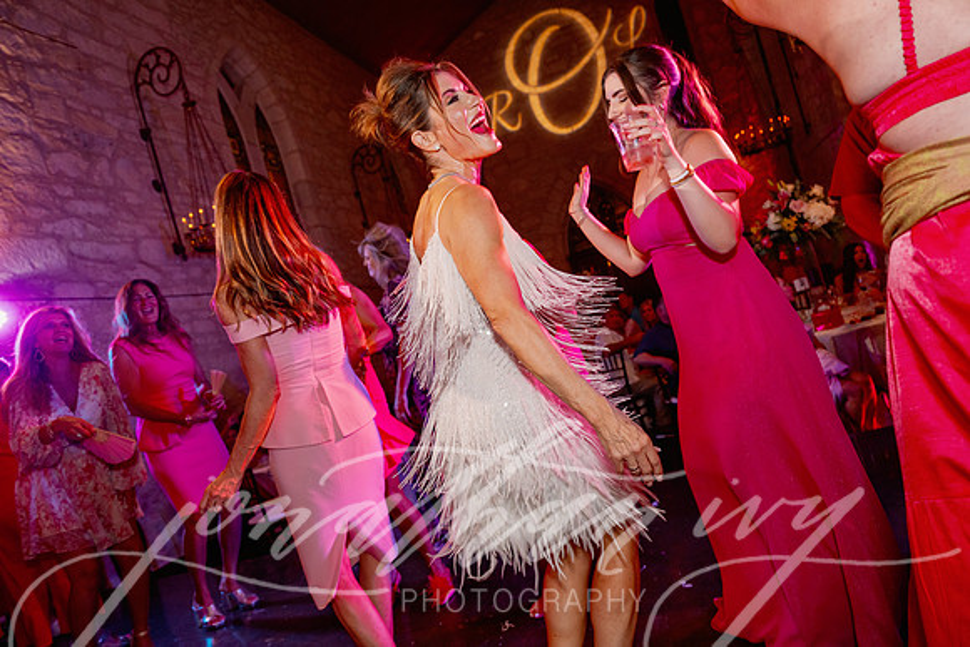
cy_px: 324
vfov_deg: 53.2
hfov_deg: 73.7
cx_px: 485
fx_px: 647
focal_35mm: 24
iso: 1000
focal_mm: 24
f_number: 3.5
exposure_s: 1/200
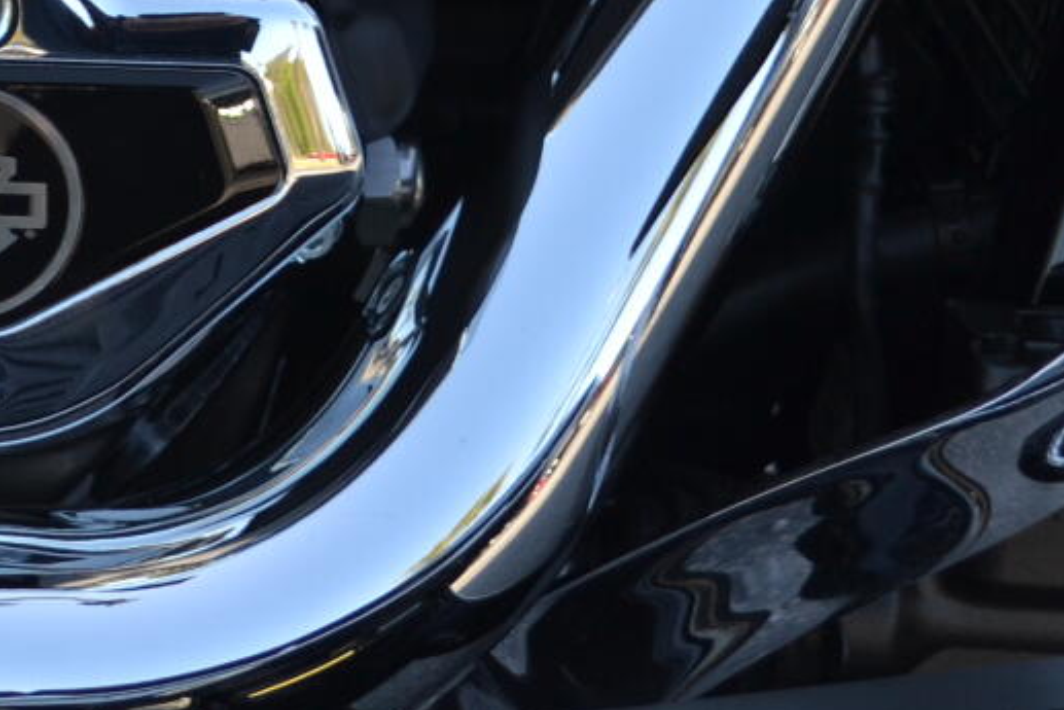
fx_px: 5144
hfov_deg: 11.7
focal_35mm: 174
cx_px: 109
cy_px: -573
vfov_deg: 7.6
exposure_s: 1/125
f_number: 5.6
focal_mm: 30
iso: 125
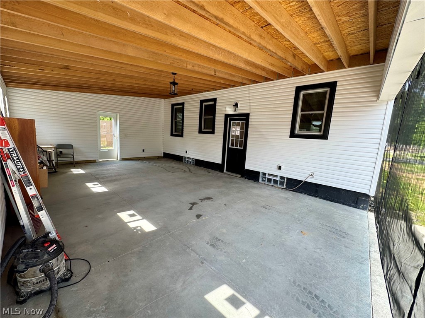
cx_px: 212
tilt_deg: -8.7
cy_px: 159
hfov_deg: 102.1
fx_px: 172
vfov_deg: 85.7
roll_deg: -3.3
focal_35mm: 14
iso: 40
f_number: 2.2
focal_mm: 2.22
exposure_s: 1/152
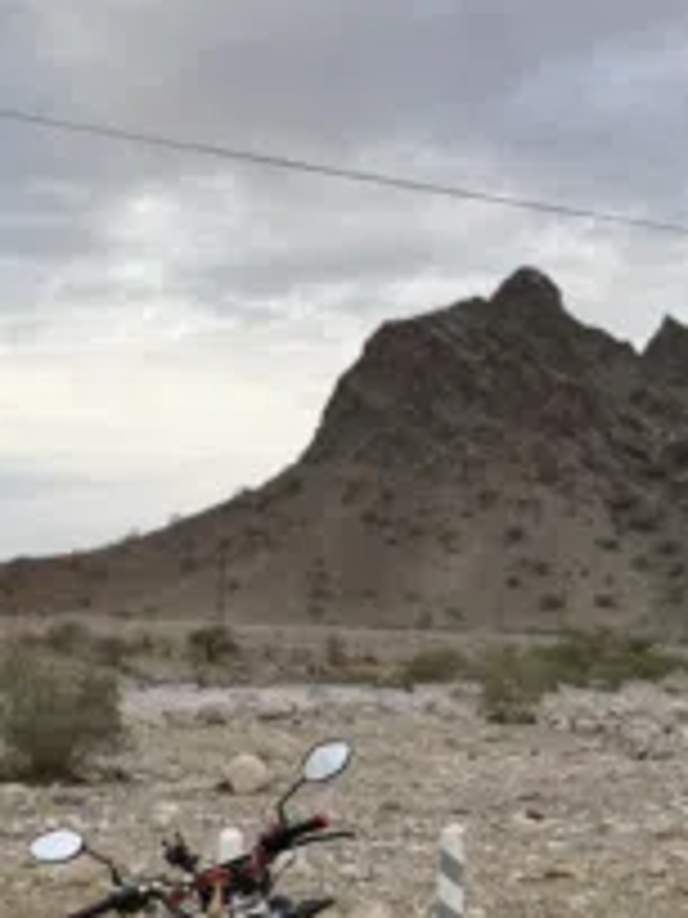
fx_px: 1246
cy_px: 734
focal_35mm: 47
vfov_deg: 38.9
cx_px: 117
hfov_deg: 30.0
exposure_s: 1/1653
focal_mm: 6.76
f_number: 1.78
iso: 80
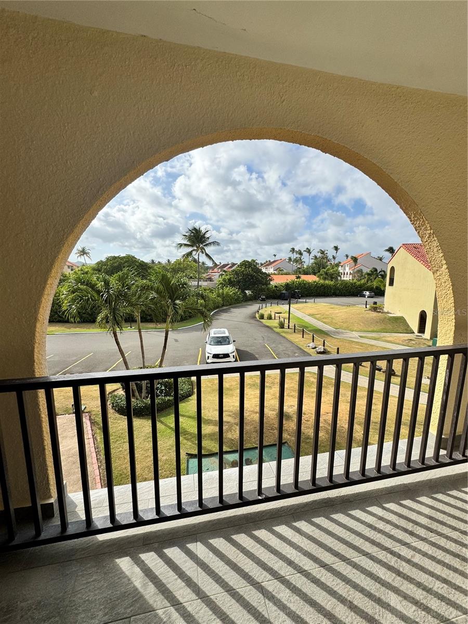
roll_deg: +1.7
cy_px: 312
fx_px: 252
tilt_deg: -9.4
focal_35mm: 14
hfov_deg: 85.7
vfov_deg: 102.1
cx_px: 234
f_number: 2.2
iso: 50
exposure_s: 1/2770
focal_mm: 2.22
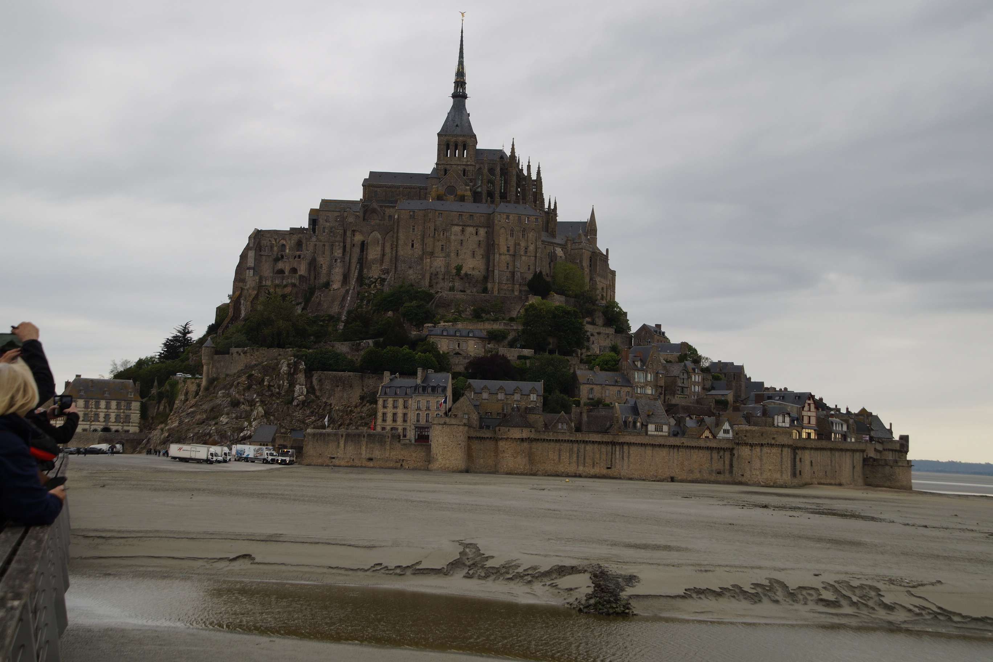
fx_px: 1158
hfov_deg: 46.4
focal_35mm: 42
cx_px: 496
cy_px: 331
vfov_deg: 31.9
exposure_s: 1/80
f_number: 5.6
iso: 100
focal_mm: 28
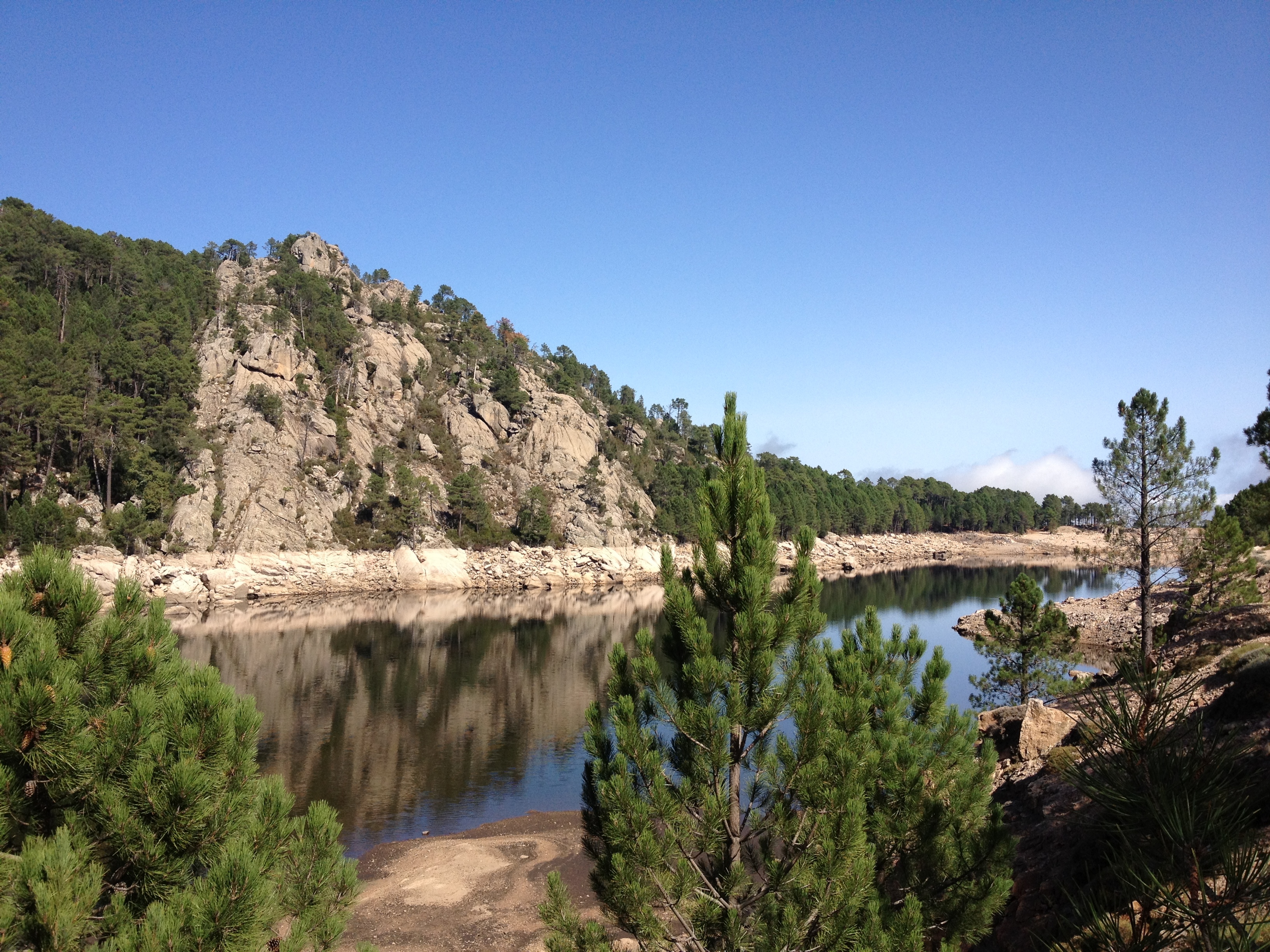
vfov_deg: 40.7
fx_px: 1284
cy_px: 476
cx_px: 635
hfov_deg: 52.6
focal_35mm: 35
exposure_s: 1/1672
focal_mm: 4.28
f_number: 2.4
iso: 64
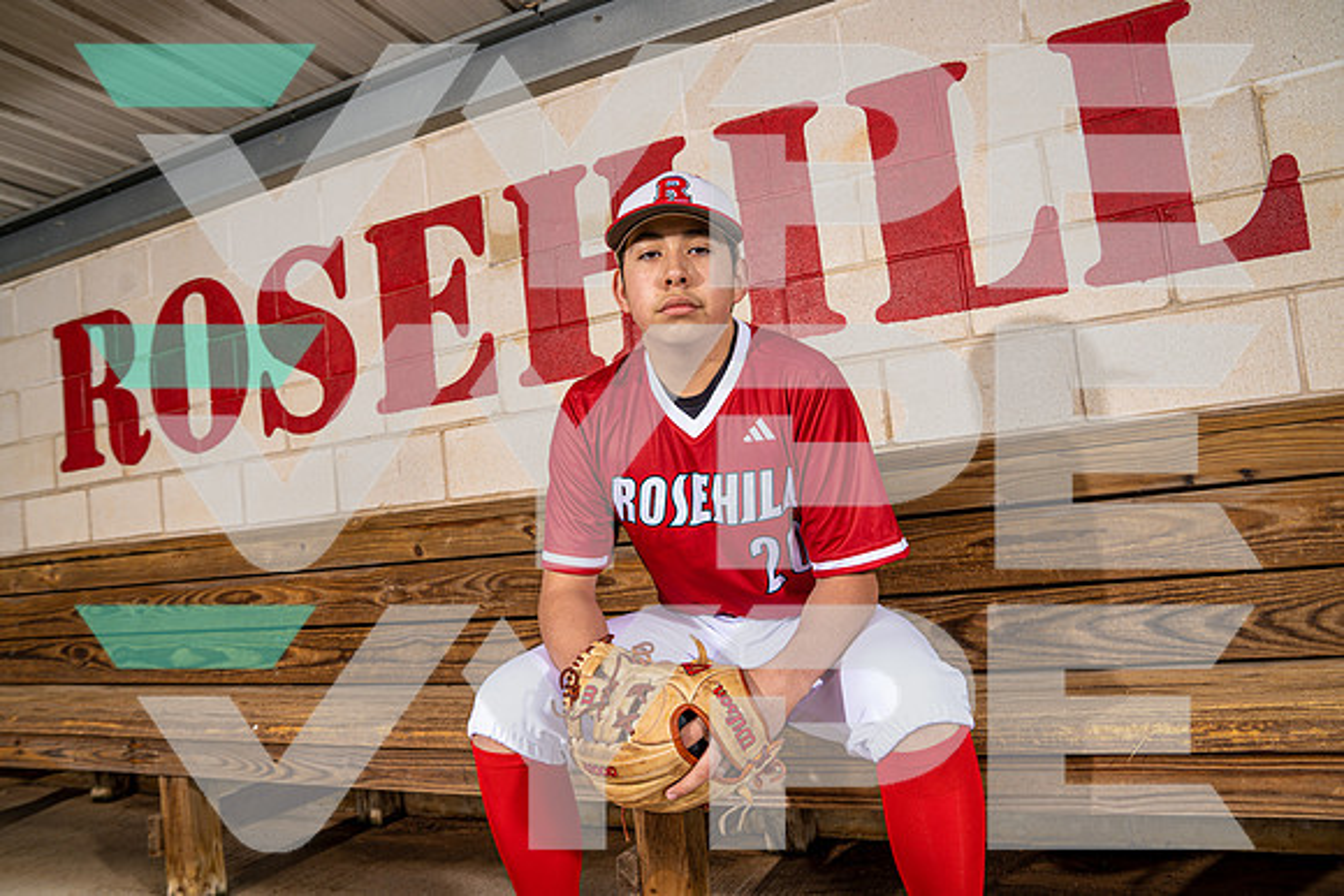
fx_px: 896
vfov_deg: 53.2
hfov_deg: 73.7
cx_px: 672
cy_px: 448
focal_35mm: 24
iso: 100
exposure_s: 1/250
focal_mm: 24
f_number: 5.6
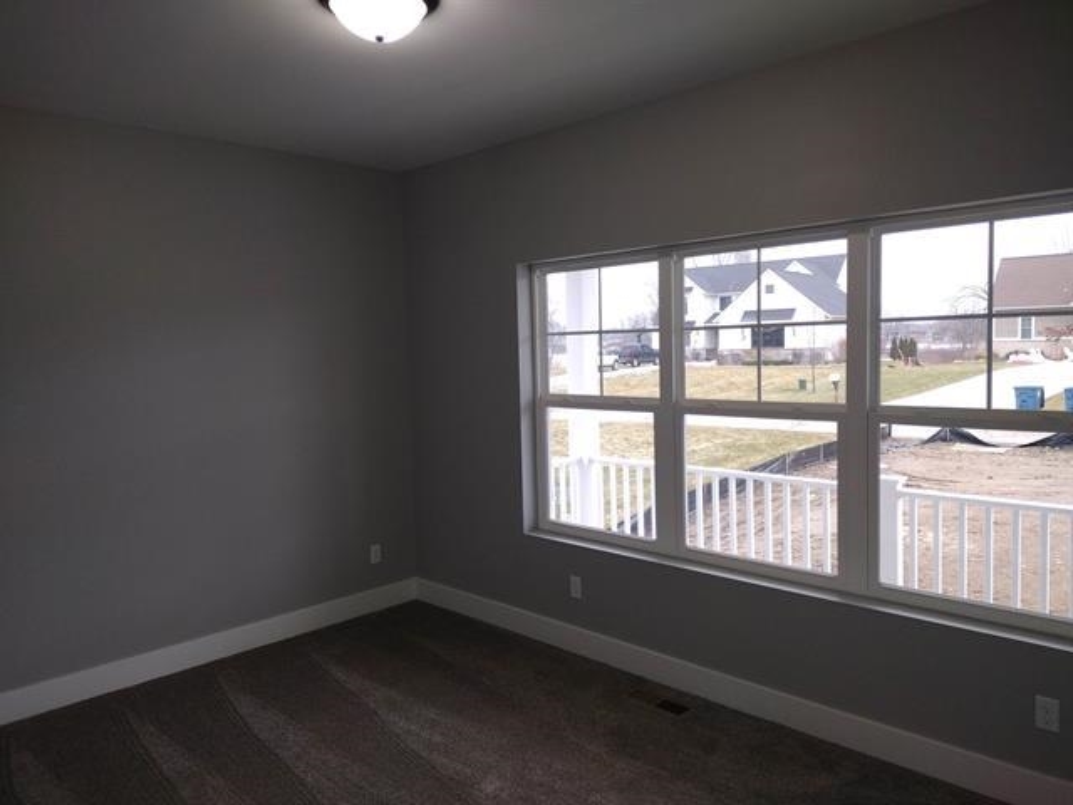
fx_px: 837
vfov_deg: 51.4
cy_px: 402
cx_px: 536
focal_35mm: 27
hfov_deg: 65.3
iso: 188
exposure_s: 1/120
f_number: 1.7
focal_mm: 4.71
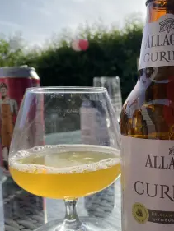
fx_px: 248
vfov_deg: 50.0
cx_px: 120
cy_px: 132
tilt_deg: -6.2
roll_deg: +0.0
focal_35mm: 37
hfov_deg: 38.1
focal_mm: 4.25
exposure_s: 1/1585
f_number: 1.8
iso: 32
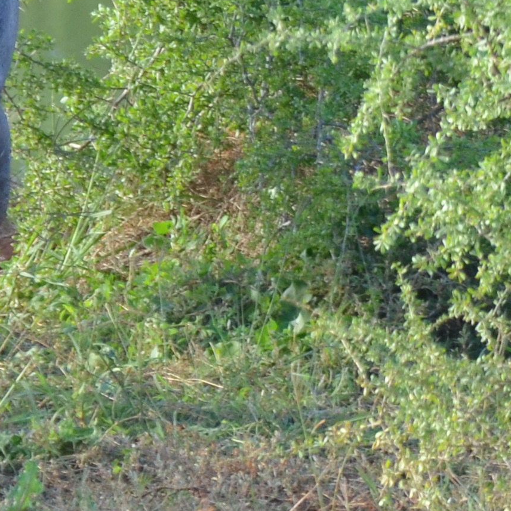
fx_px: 36693
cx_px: -378
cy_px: -76
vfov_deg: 0.8
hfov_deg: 0.8
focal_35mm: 2197
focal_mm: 300
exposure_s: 1/250
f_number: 5.6
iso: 500
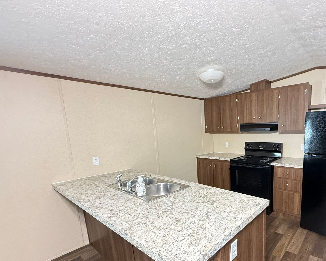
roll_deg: +0.2
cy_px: 155
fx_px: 183
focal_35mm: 19
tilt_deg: -8.1
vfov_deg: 70.2
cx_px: 218
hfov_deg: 80.4
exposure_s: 1/60
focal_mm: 2.22
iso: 500
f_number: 2.2
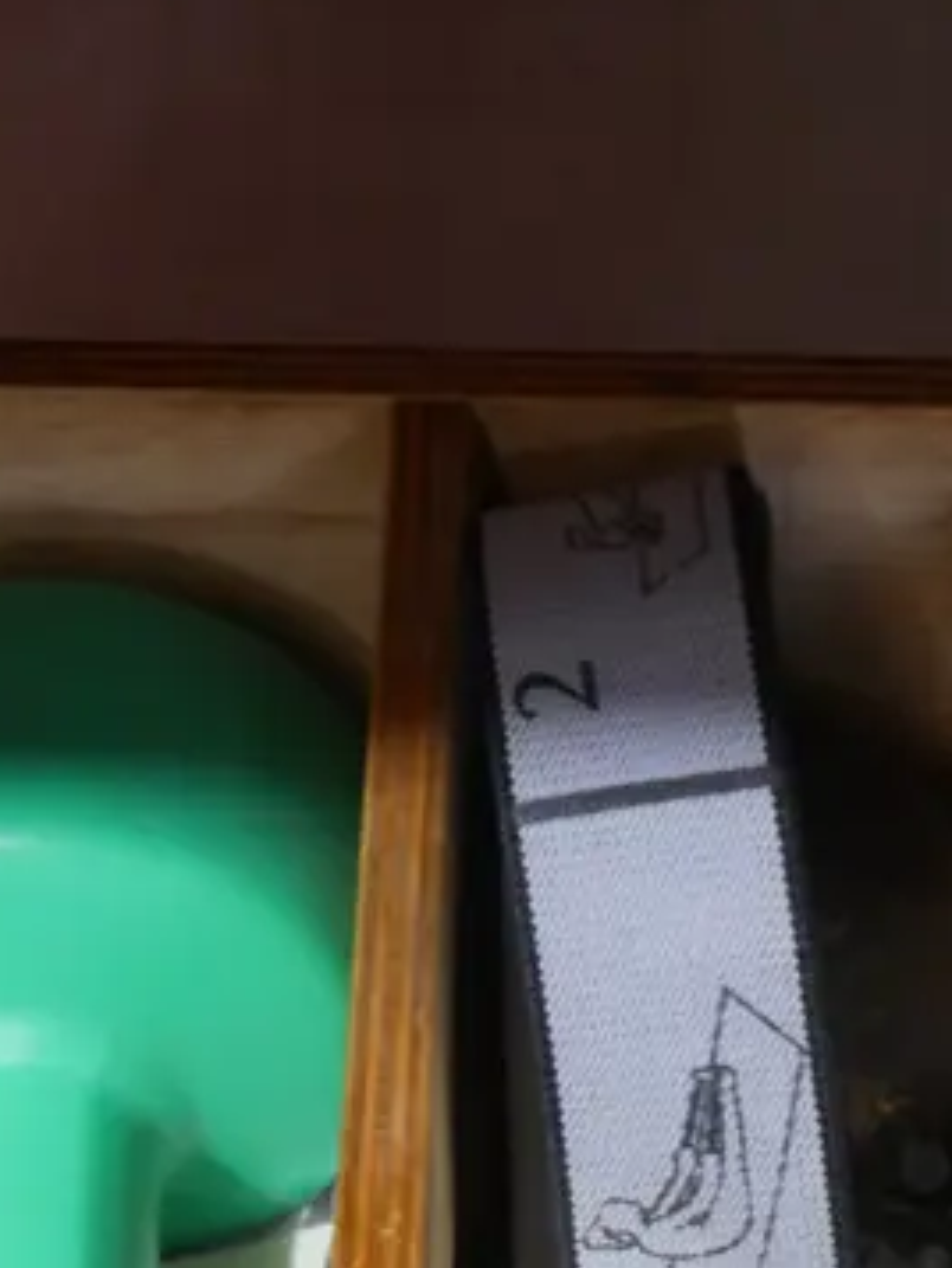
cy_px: 1556
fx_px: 4837
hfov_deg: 11.2
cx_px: 787
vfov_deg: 14.4
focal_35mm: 132
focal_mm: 23
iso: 1000
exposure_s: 1/60
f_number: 5.1
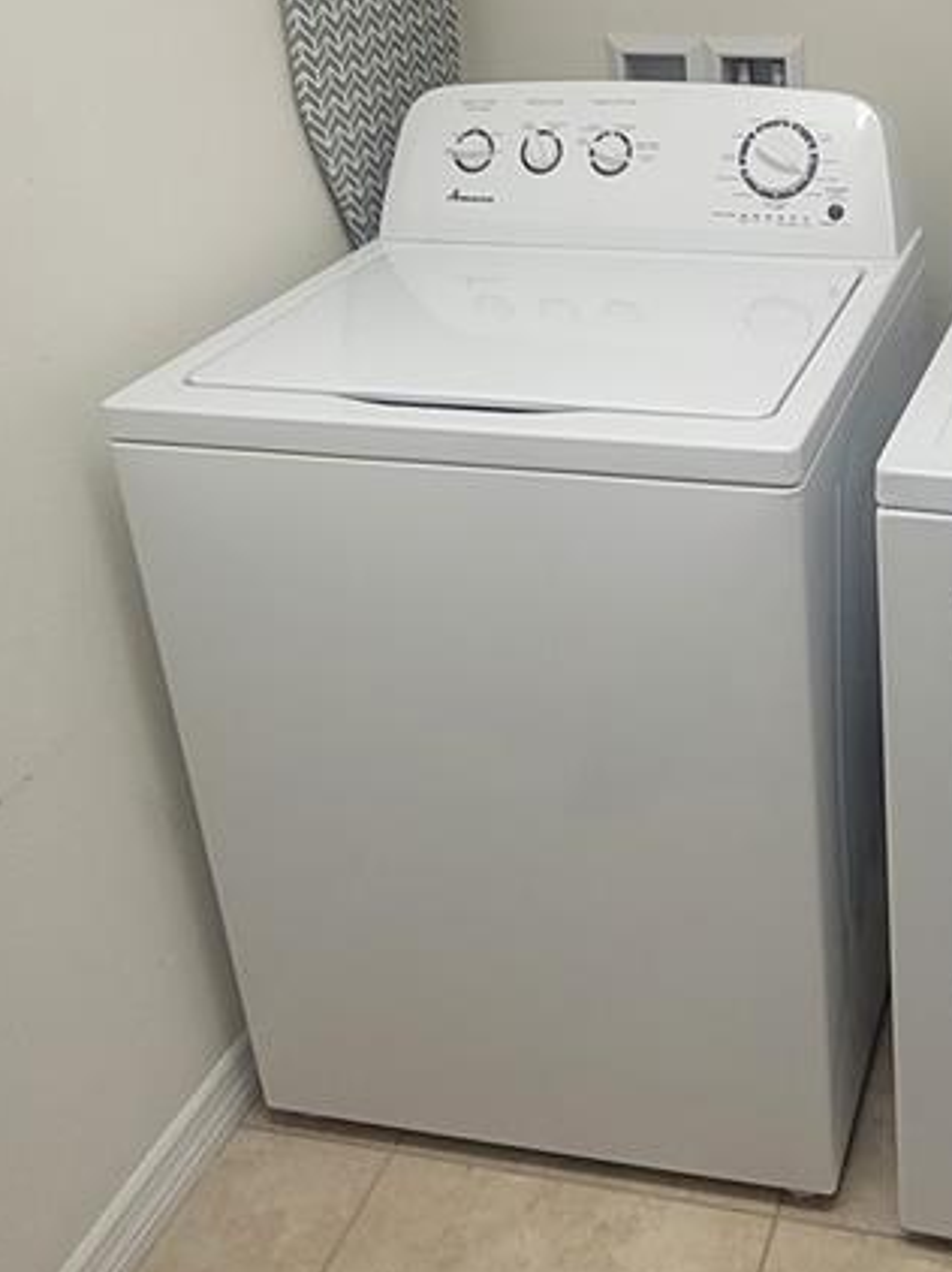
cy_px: 298
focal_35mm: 37
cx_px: 907
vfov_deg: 48.0
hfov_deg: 35.6
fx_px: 1358
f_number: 2.2
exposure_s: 1/60
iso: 125
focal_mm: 2.2
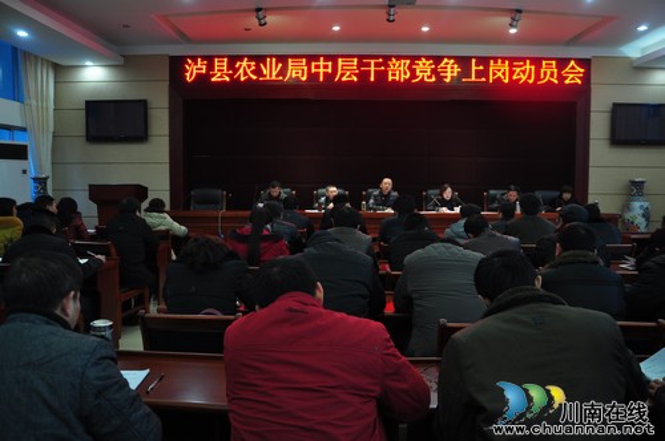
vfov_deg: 47.8
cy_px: 220
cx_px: 332
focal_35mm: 27
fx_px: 498
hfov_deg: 67.4
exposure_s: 1/50
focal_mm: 18
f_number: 3.5
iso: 400
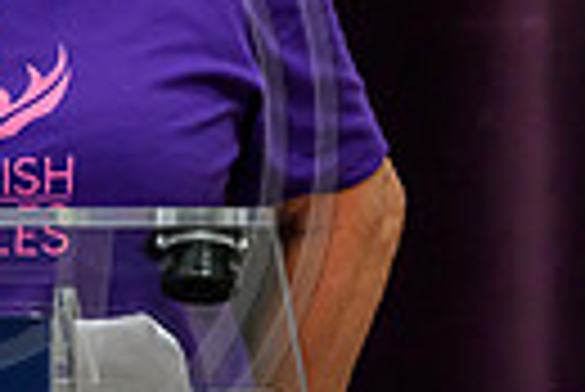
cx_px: -126
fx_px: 7337
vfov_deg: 3.1
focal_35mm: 451
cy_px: 128
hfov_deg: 4.6
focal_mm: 101
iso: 4000
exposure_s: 1/400
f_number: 3.5
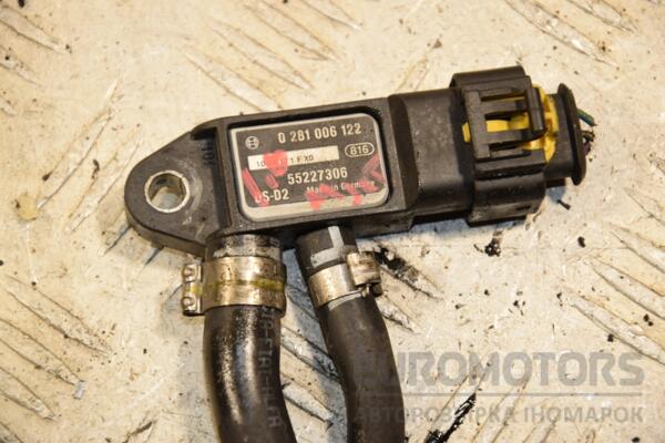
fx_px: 2909
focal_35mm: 158
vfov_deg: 8.7
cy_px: 222
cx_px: 332
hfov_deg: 13.0
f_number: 7.1
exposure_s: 1/200
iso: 800
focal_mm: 105
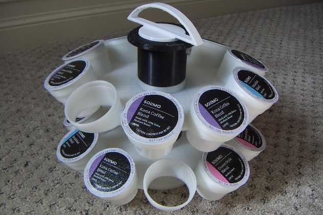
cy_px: 110
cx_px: 160
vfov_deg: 35.0
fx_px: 341
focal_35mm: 38
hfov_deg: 50.7
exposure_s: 1/60
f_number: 2.8
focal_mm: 4.7
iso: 50
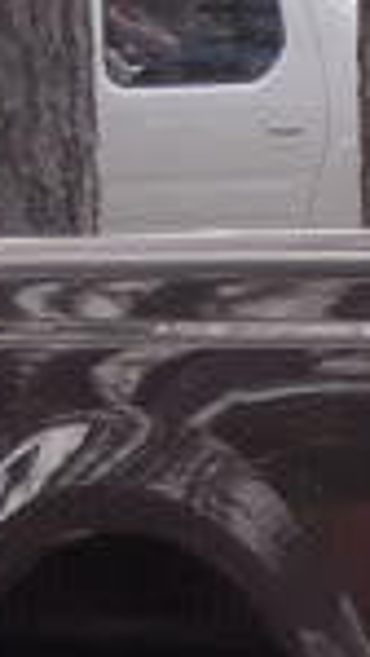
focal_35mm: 426
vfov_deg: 5.1
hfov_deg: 2.7
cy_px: 591
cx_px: 1837
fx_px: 7418
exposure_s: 1/250
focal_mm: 9.4
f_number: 3.6
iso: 100
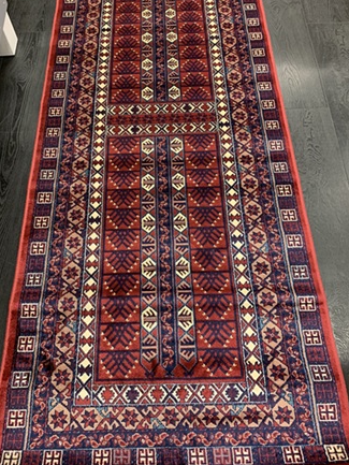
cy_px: 226
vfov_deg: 61.6
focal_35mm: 29
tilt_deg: -62.6
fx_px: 390
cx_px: 156
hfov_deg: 48.2
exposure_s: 1/50
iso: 160
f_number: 1.8
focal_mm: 4.25
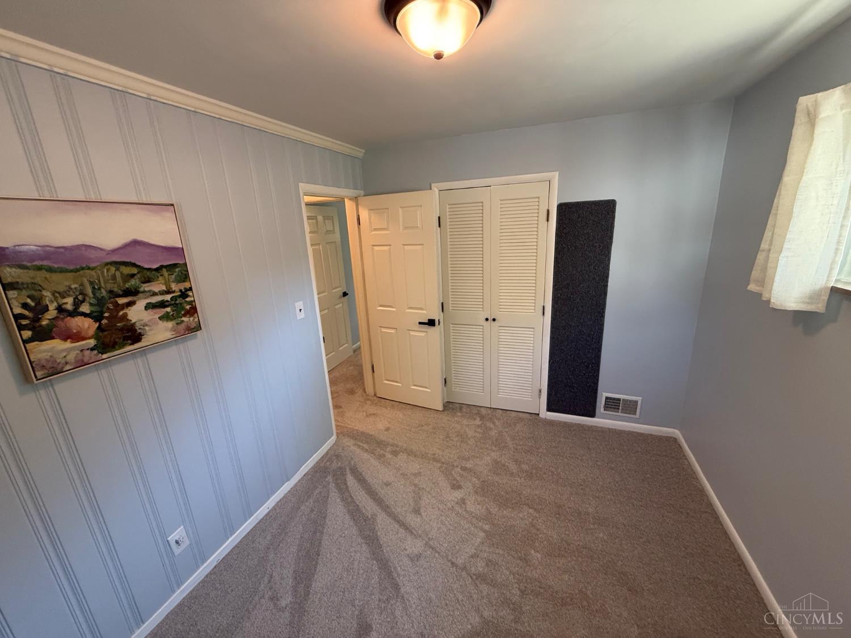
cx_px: 426
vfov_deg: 85.7
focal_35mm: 14
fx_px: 344
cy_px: 319
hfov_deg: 102.1
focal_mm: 2.22
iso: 320
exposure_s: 1/120
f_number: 2.2
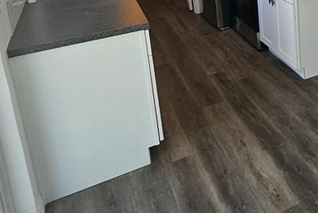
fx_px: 371
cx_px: 335
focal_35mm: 42
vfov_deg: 28.7
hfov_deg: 39.4
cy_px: -26
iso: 32
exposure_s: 1/60
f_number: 2.2
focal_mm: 1.74
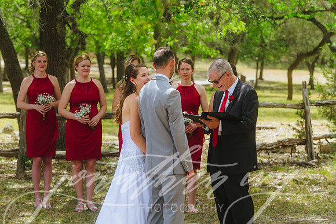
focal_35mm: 122
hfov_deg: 16.8
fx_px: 1139
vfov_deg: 11.2
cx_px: 168
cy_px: 112
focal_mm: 122
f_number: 4
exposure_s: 1/320
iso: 125
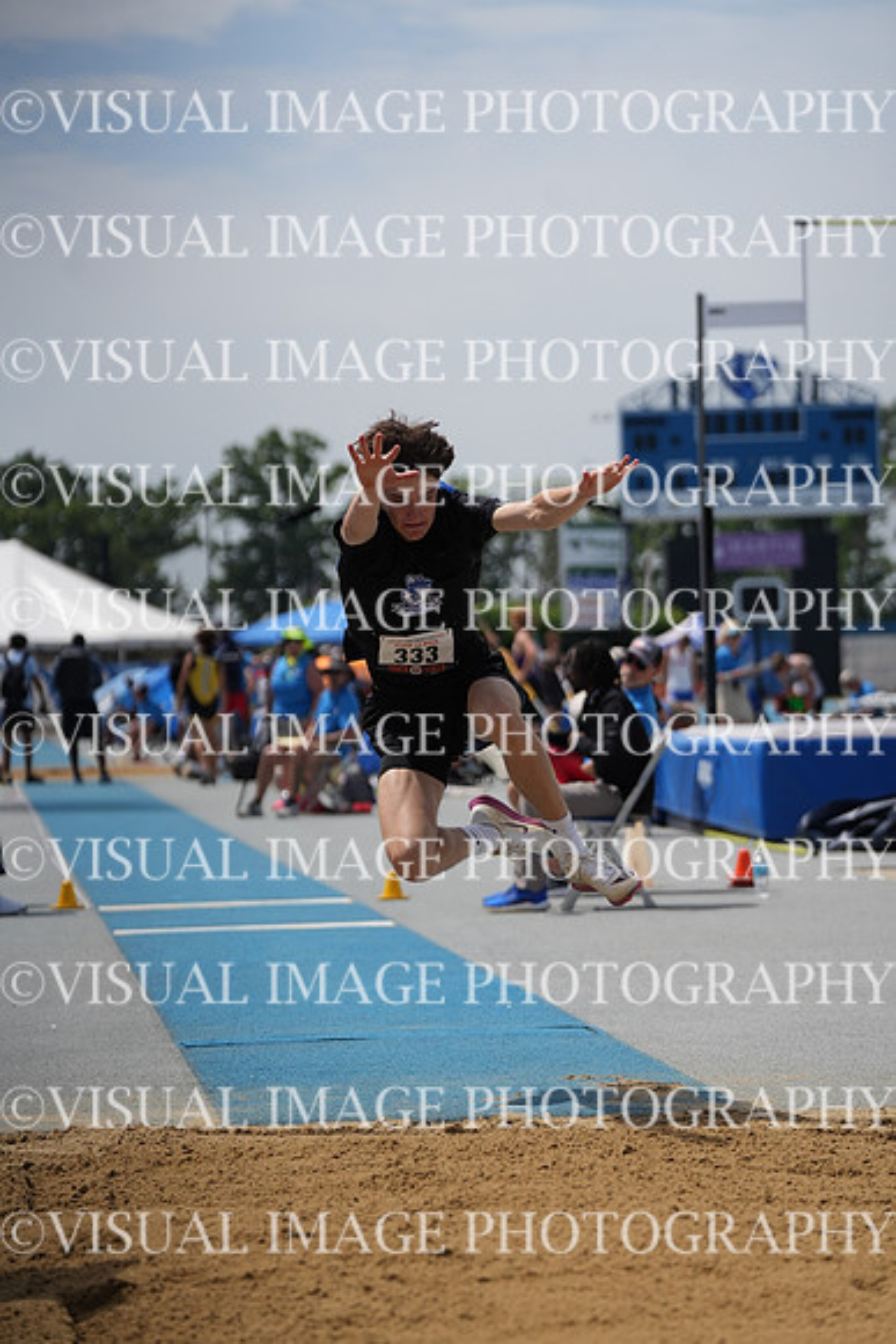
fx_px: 4887
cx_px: 448
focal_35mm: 131
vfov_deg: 15.6
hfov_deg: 10.5
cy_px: 672
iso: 400
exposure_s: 1/8000
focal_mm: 131
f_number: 4
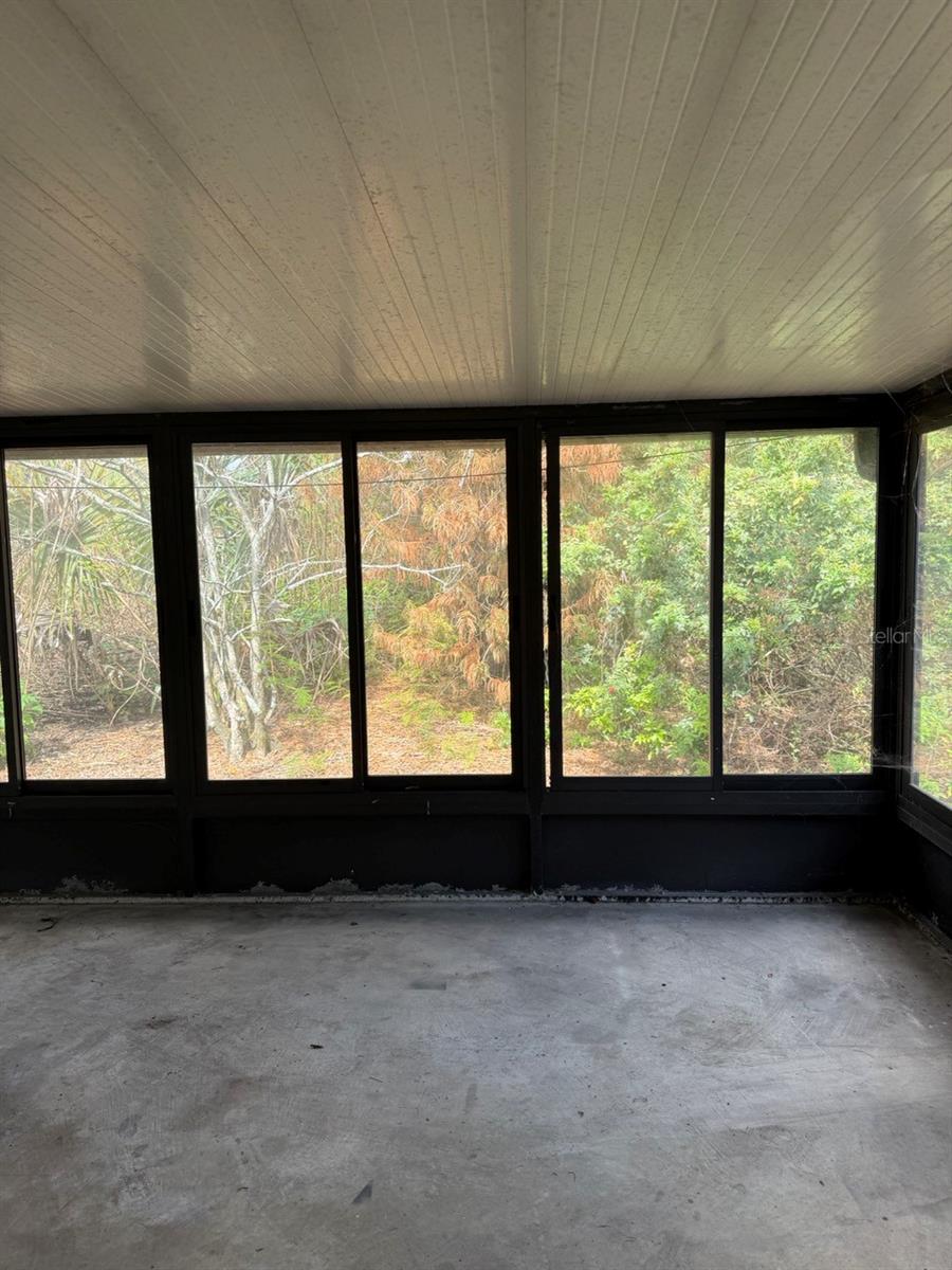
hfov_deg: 56.8
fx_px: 880
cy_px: 635
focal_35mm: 24
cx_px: 476
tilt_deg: -5.0
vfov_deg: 71.6
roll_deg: +0.8
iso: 64
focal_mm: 6.76
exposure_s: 1/214
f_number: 1.78
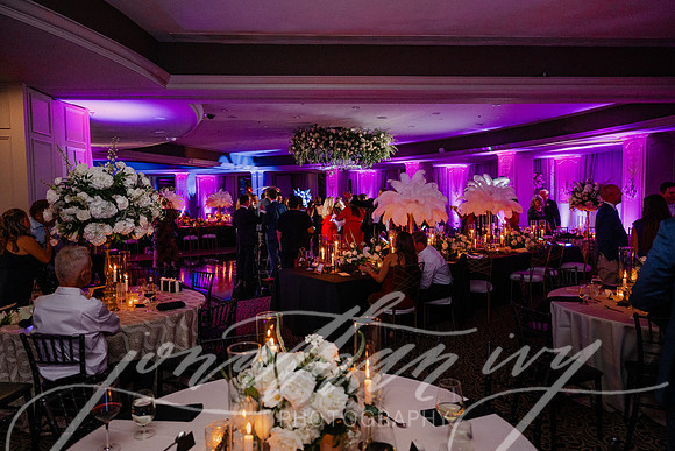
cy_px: 226
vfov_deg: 53.2
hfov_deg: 73.7
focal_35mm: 24
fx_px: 450
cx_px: 338
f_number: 2.8
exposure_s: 1/125
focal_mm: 24
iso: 2000
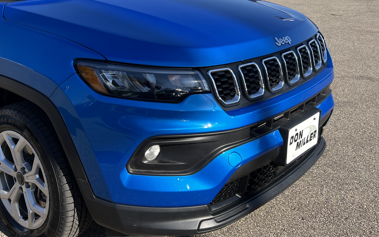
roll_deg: +0.1
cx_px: 82
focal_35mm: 44
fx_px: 454
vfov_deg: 28.9
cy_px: 65
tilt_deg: -17.6
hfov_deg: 43.4
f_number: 1.5
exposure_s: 1/2252
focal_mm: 5.7
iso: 50
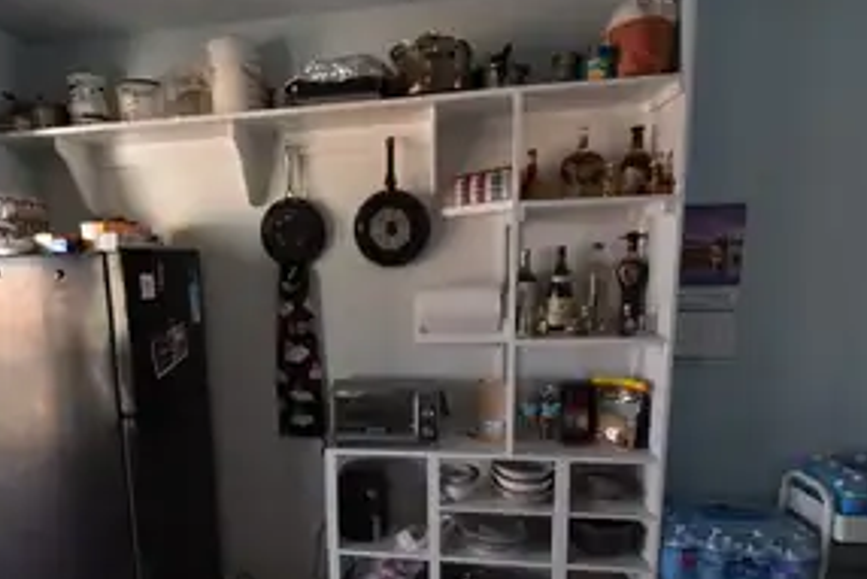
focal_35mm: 21
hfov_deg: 79.9
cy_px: 347
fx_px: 506
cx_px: 333
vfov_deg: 59.1
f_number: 6.7
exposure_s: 1/30
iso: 400
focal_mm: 10
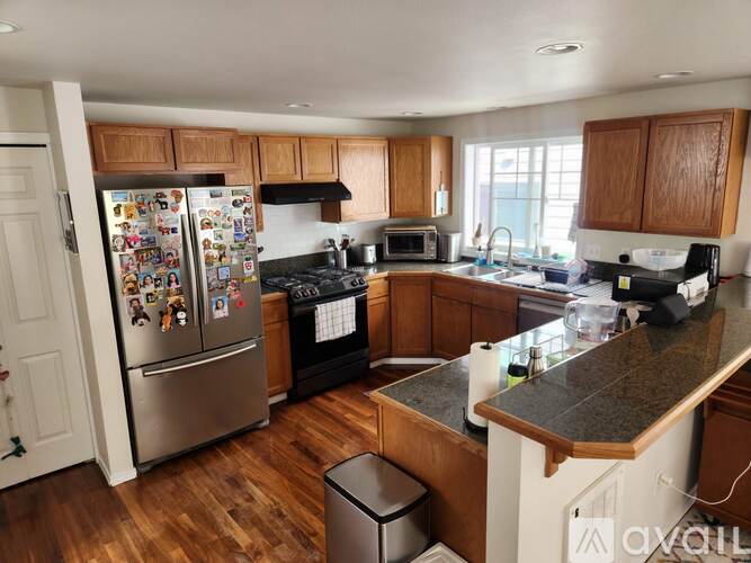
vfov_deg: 58.9
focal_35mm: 23
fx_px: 499
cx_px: 376
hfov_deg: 73.9
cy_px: 282
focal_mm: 5.4
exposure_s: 1/120
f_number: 1.8
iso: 160
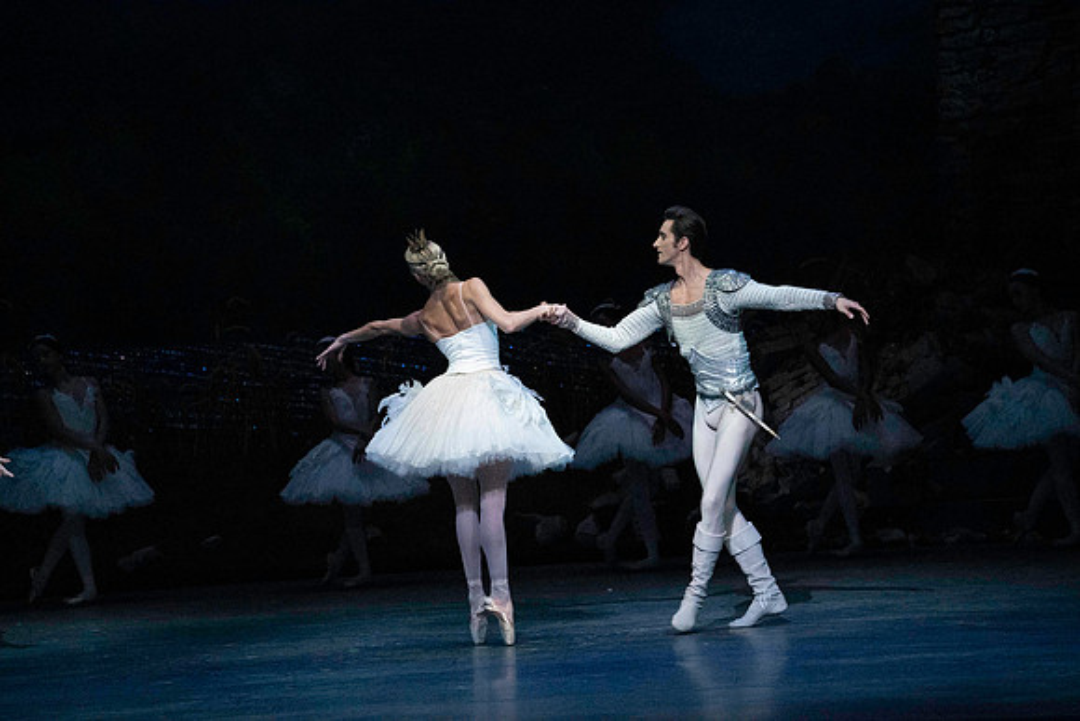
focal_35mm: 200
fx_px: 6001
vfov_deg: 6.9
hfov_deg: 10.3
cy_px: 360
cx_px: 540
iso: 25600
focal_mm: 200
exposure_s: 1/400
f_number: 5
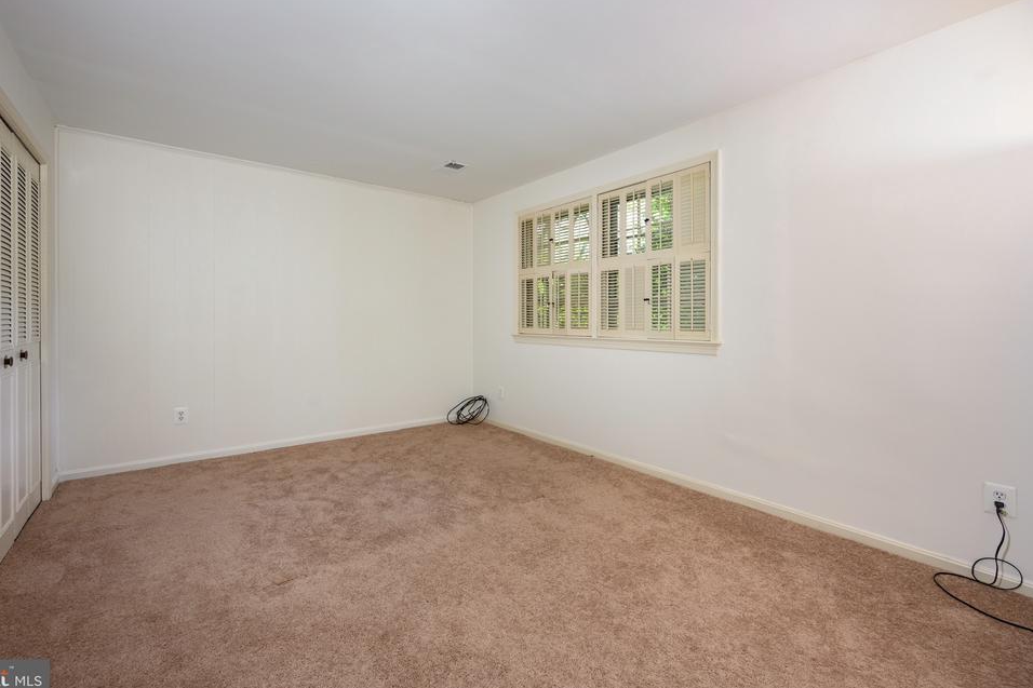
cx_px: 483
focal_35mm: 15
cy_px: 330
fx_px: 430
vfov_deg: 77.3
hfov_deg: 100.3
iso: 320
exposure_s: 1/60
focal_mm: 14
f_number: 6.3
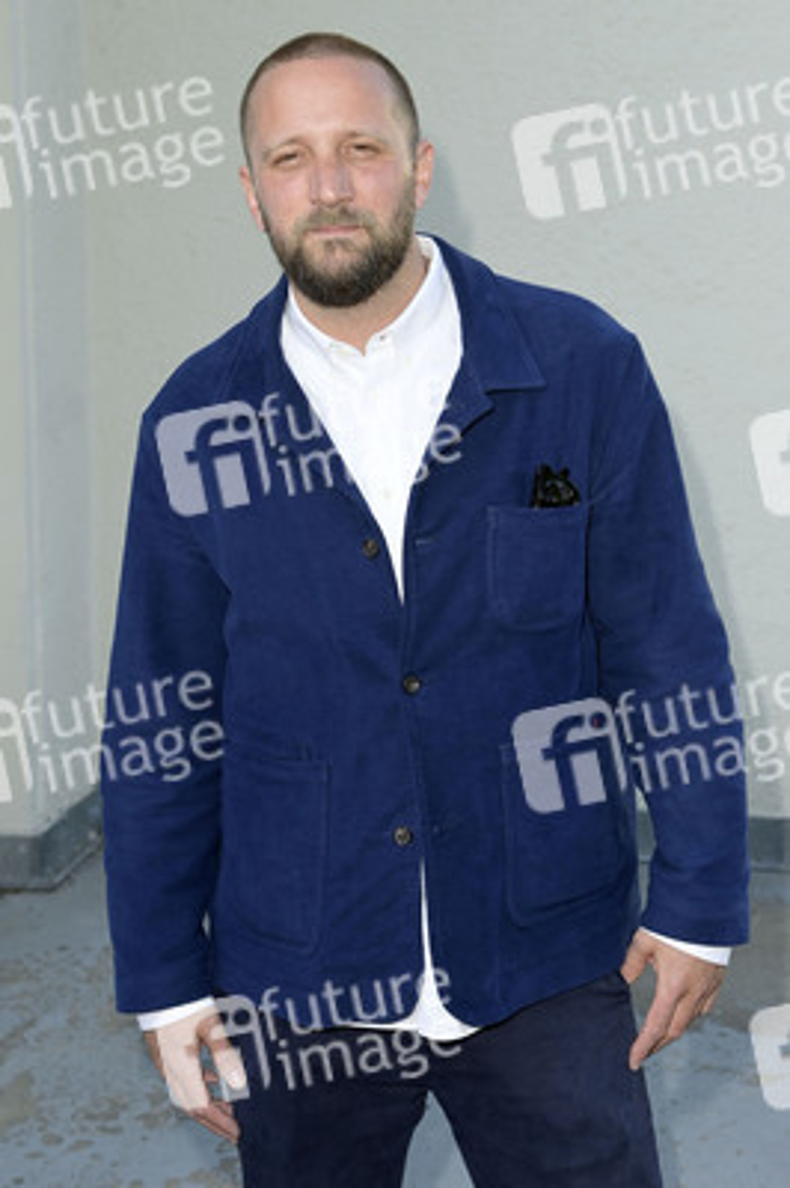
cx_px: 395
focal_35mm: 48
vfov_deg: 41.1
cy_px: 594
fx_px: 1583
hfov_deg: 28.0
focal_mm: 48
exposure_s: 1/250
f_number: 5.6
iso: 400
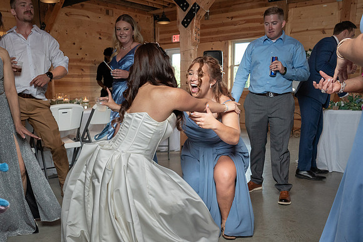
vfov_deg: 38.0
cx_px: 153
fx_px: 345
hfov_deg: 55.2
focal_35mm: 34
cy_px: 170
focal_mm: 24
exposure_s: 1/200
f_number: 5.6
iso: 2000
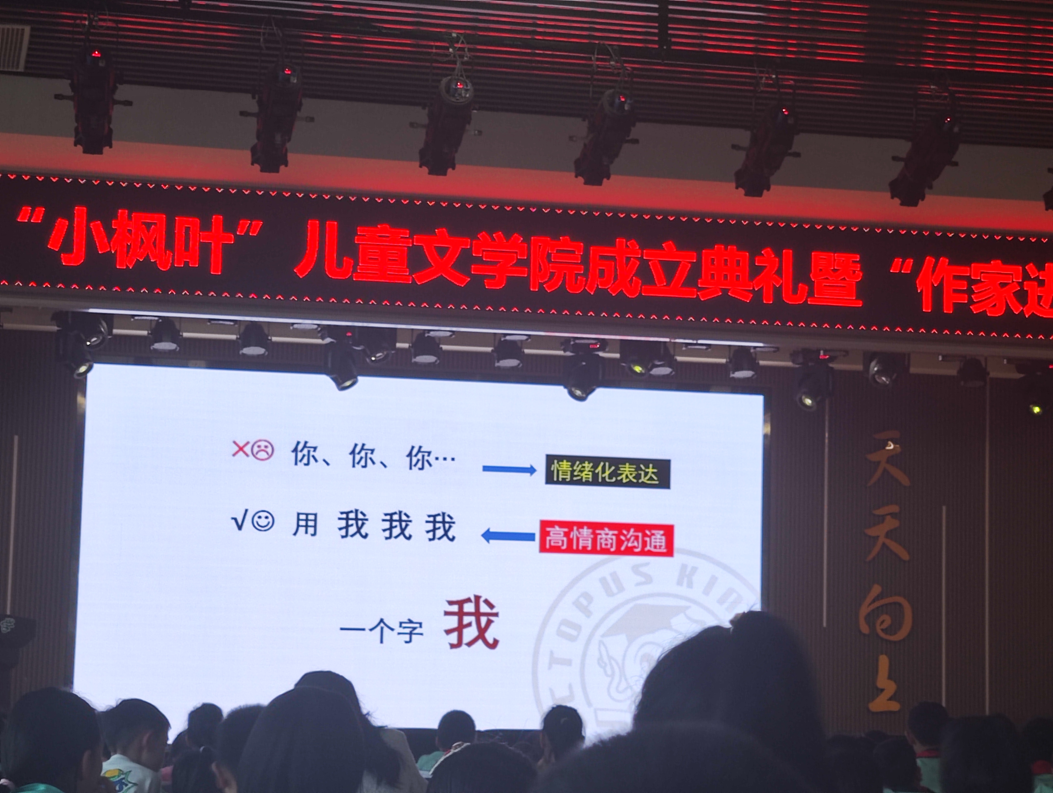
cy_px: 396
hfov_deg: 39.6
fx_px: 1462
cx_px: 526
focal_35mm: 48
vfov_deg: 30.3
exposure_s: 1/120
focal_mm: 7.1
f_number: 1.9
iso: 239
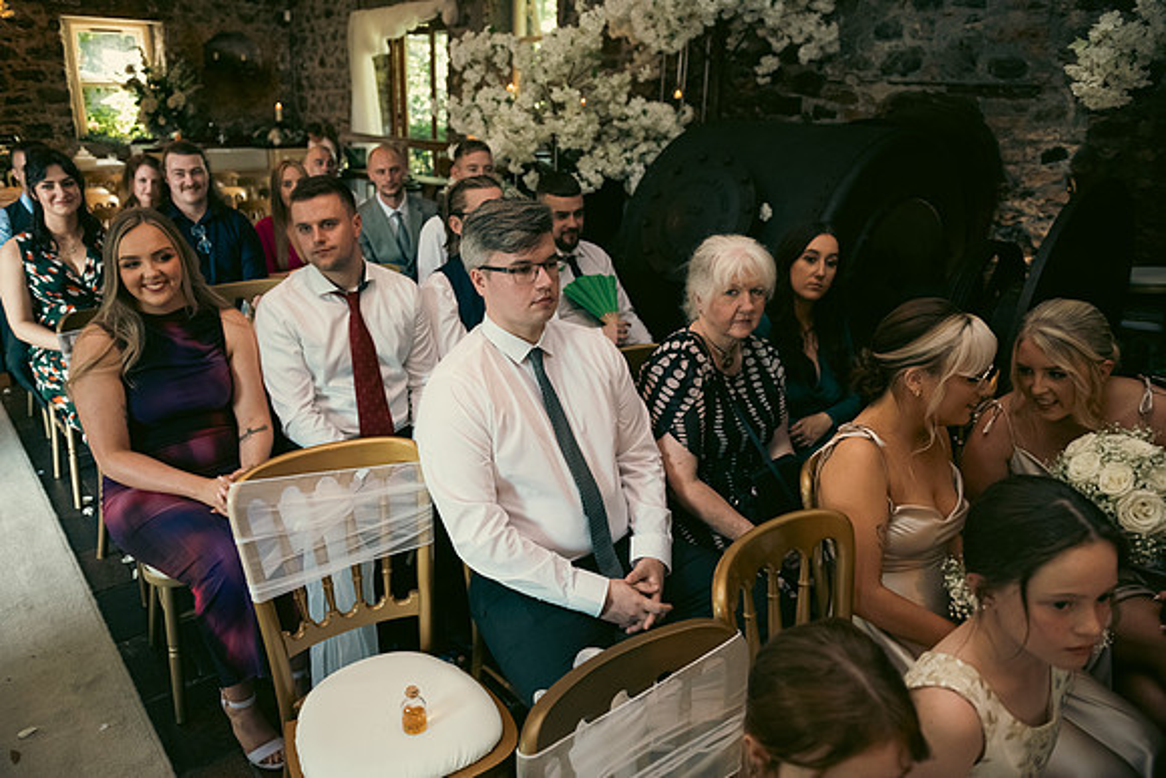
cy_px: 389
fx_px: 777
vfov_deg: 53.2
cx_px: 583
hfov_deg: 73.7
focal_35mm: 24
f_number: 3.5
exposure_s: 1/160
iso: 1250
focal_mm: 24
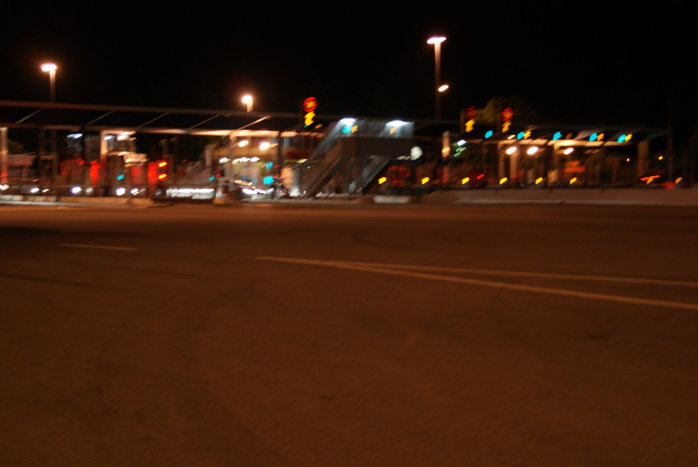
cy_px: 234
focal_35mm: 68
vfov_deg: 20.2
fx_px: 1310
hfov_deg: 29.8
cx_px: 349
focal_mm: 45
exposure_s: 1/3
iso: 400
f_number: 4.5
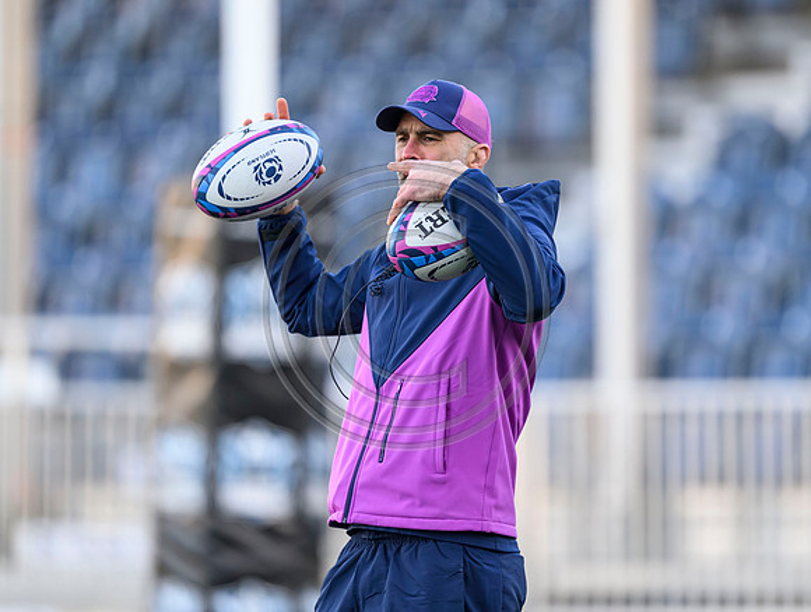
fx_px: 13283
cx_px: 439
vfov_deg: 2.6
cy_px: 299
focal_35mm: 566
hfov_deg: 3.5
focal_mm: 400
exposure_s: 1/1250
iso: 1000
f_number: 2.8
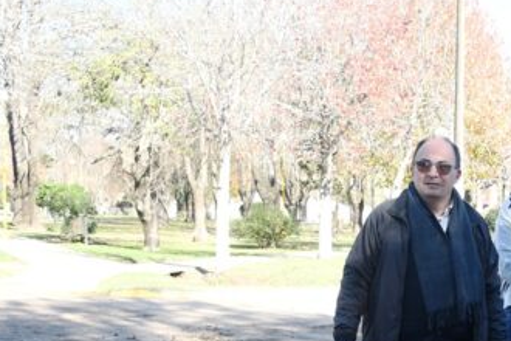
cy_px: 339
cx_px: 461
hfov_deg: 25.8
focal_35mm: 76
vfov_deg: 17.5
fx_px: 1079
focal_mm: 24
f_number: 4.5
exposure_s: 1/500
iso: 500
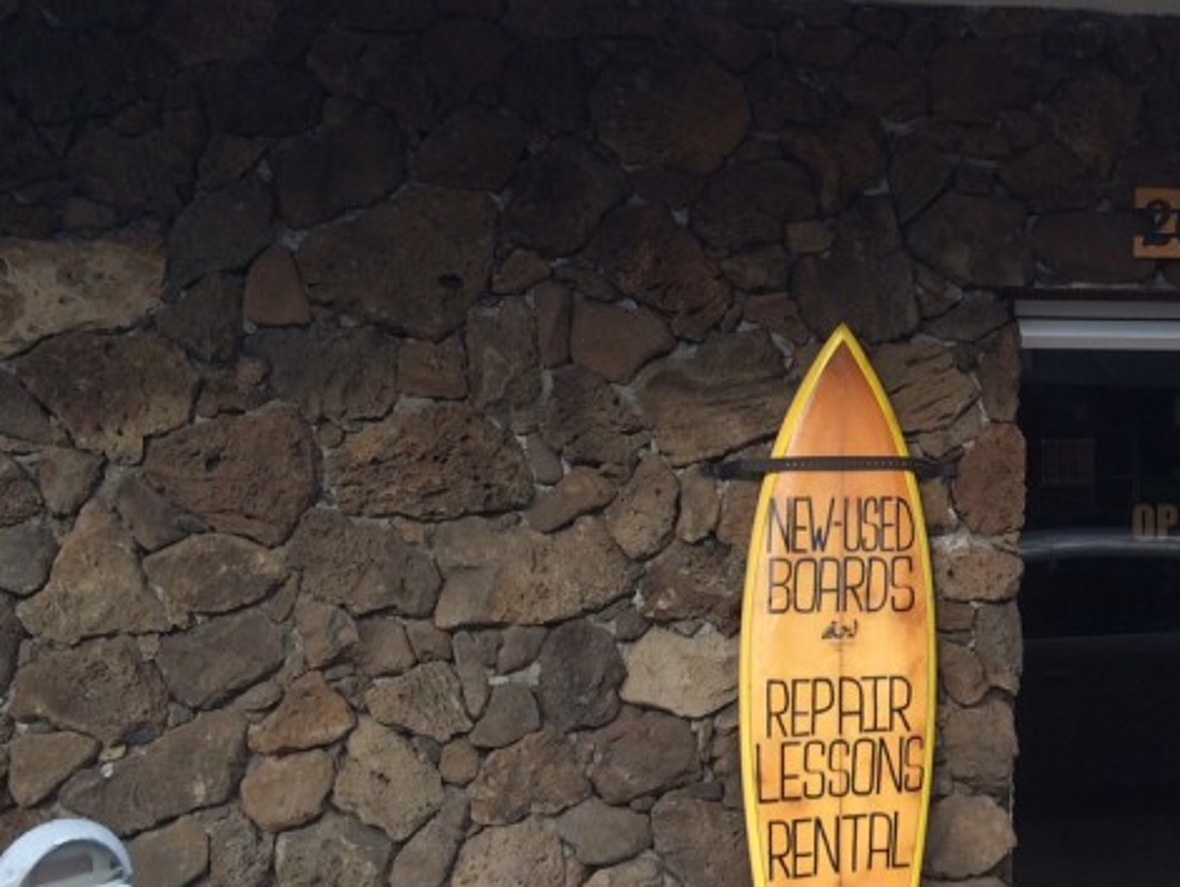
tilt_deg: +4.0
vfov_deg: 23.3
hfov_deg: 28.2
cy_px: 338
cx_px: 1265
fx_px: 2149
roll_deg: +0.5
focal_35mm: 63
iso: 32
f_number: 2.2
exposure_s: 1/651
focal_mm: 4.15
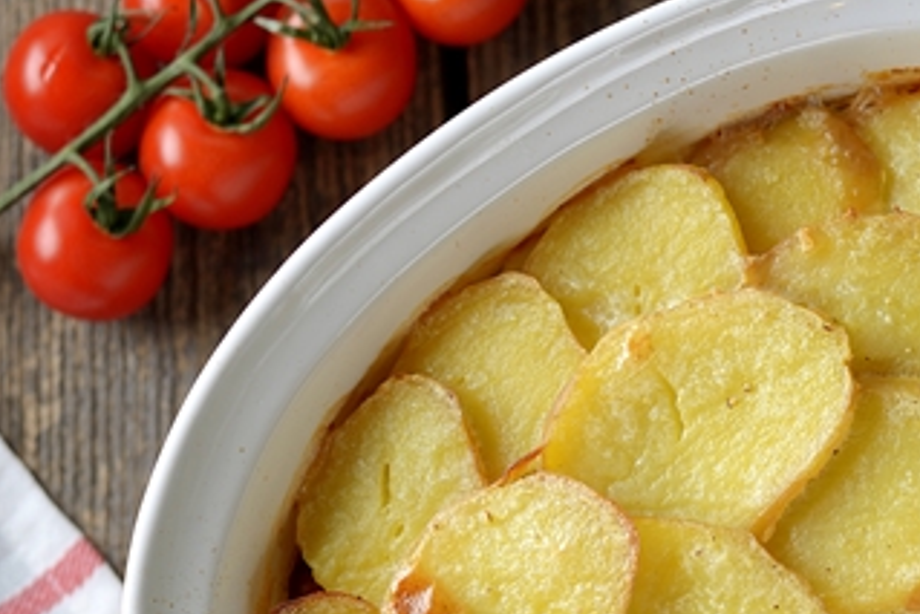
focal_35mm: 94
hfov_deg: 21.4
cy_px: 499
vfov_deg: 14.5
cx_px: 743
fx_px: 2403
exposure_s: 1/40
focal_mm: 50
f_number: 4
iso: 160
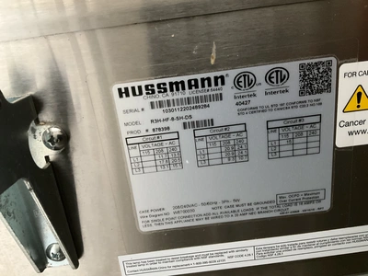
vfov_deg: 48.2
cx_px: 184
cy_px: 138
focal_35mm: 29
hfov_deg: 61.7
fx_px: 308
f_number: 1.8
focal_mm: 3
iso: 320
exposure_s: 1/30
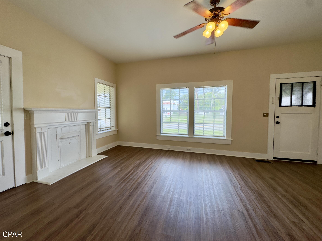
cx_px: 151
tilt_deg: -2.7
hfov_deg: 98.0
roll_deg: +0.2
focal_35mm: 15
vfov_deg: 81.7
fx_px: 140
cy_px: 117
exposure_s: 1/120
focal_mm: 2.22
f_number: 2.2
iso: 64
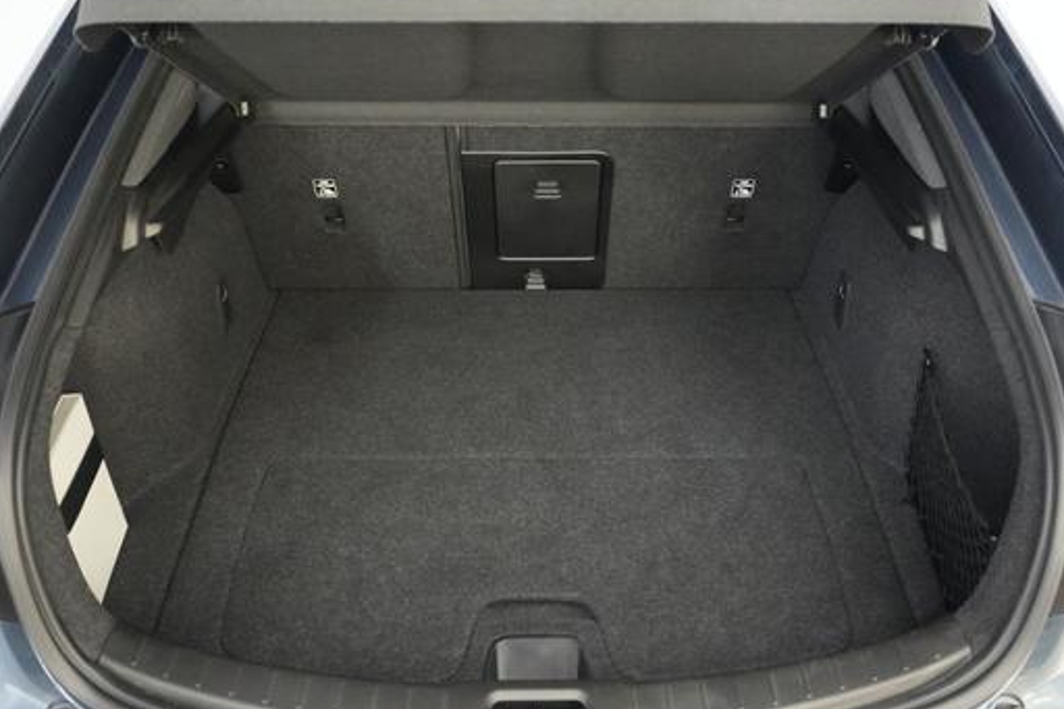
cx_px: 544
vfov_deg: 37.8
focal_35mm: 35
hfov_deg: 54.4
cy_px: 378
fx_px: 1034
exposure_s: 1/160
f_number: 2.8
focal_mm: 28
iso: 10000
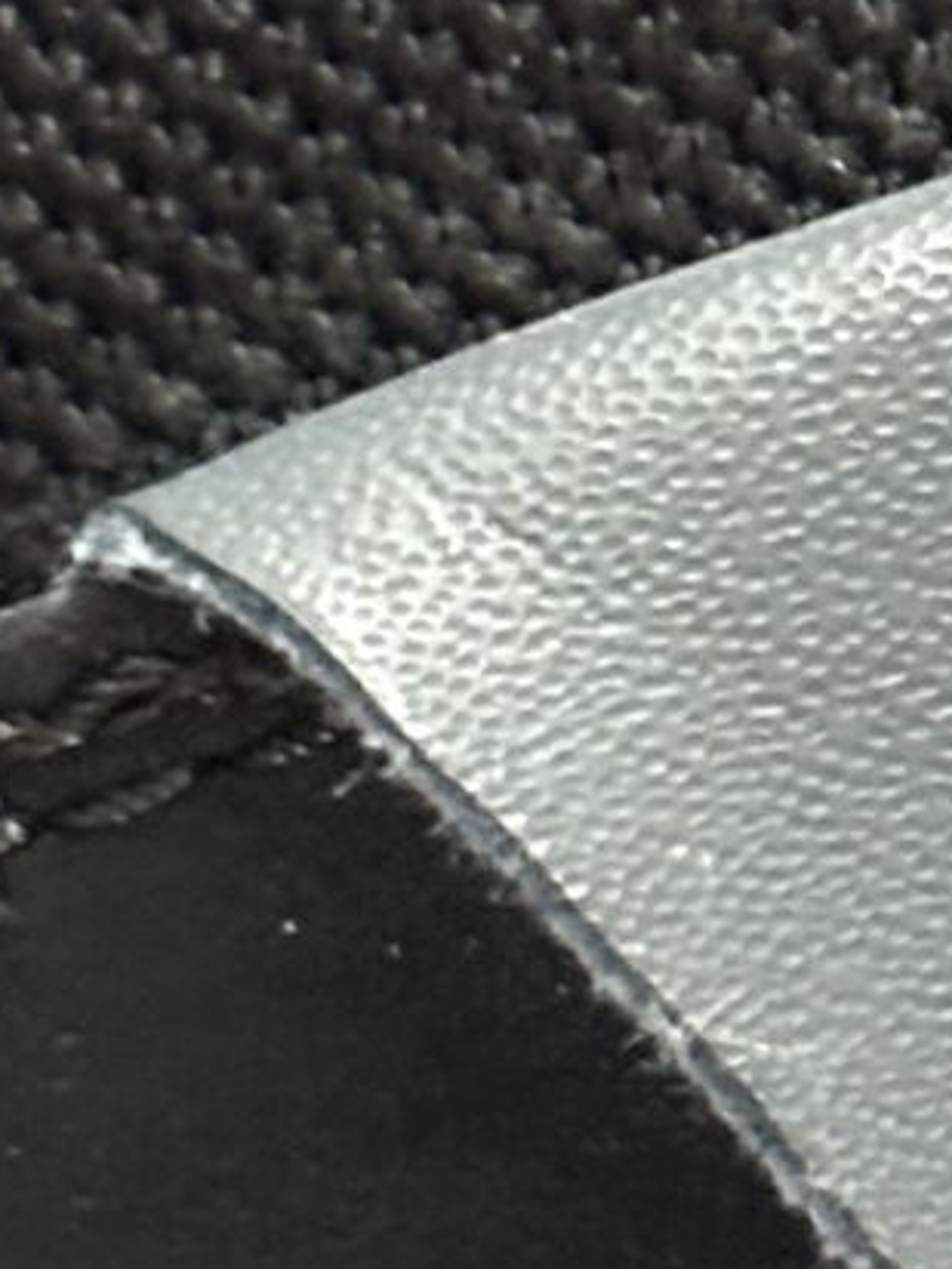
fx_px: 10927
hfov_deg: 5.0
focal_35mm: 298
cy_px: 1605
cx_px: 1294
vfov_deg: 6.6
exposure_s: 1/33
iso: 500
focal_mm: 6.86
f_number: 1.78
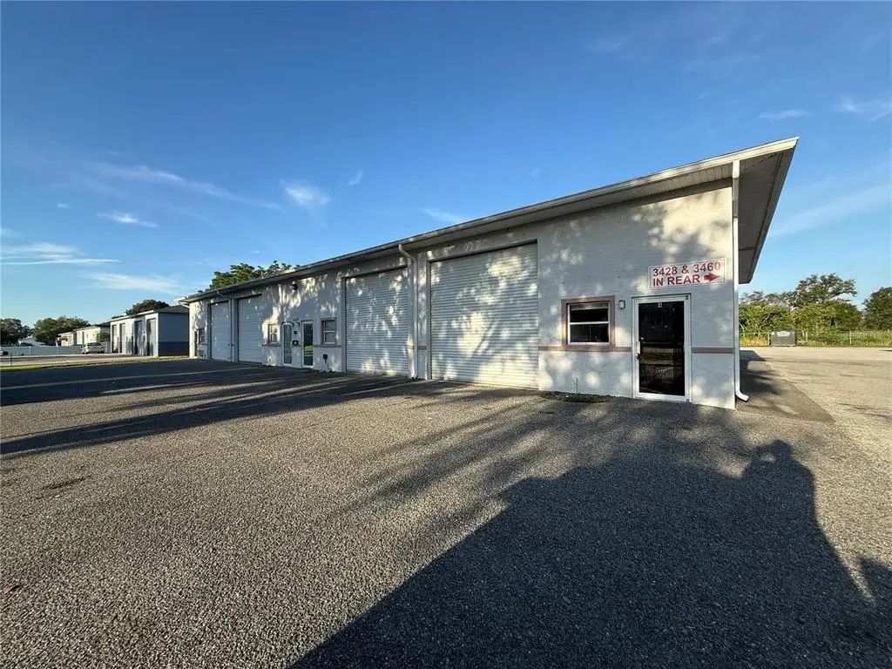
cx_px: 446
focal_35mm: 14
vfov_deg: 85.7
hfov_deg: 102.1
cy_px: 334
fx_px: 361
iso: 50
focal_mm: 2.22
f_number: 2.2
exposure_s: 1/853
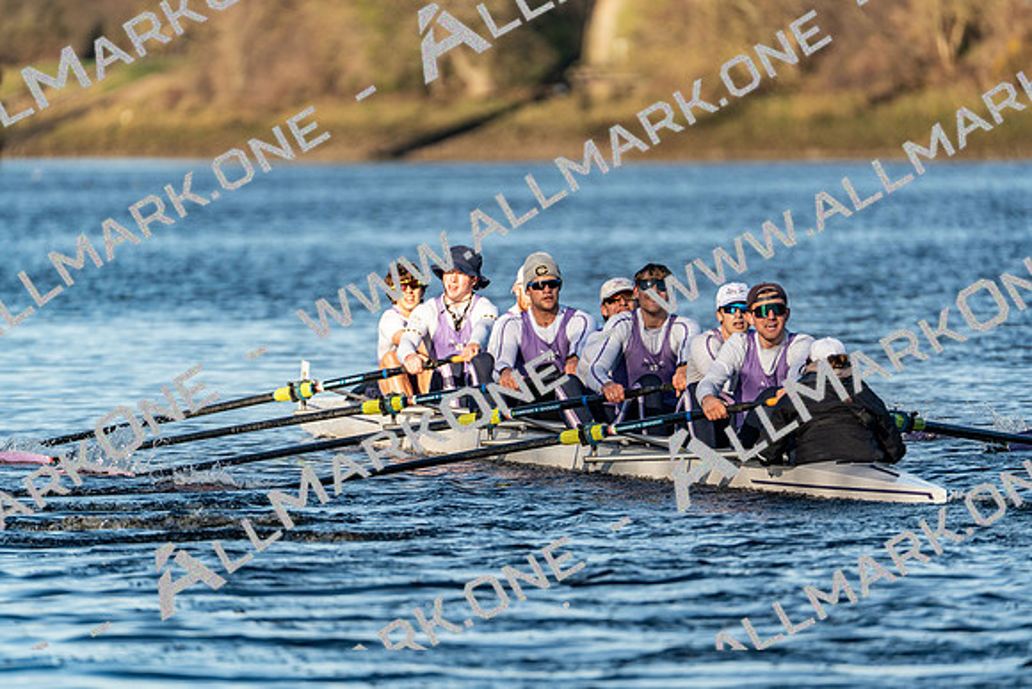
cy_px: 344
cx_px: 516
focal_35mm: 600
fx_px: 17203
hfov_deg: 3.4
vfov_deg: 2.3
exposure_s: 1/2000
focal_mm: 600
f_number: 6.3
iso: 500
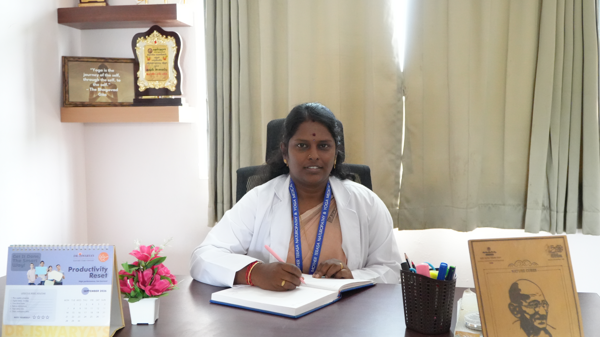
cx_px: 297
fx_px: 581
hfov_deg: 54.6
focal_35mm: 37
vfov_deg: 32.4
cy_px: 181
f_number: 4
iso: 6400
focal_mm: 23
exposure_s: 1/160
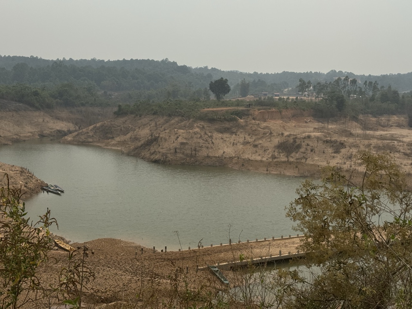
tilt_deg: -5.9
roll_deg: -1.2
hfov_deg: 39.7
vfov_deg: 30.3
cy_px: 154
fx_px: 571
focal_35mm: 48
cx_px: 206
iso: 64
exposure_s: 1/7937
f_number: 1.78
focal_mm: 6.76
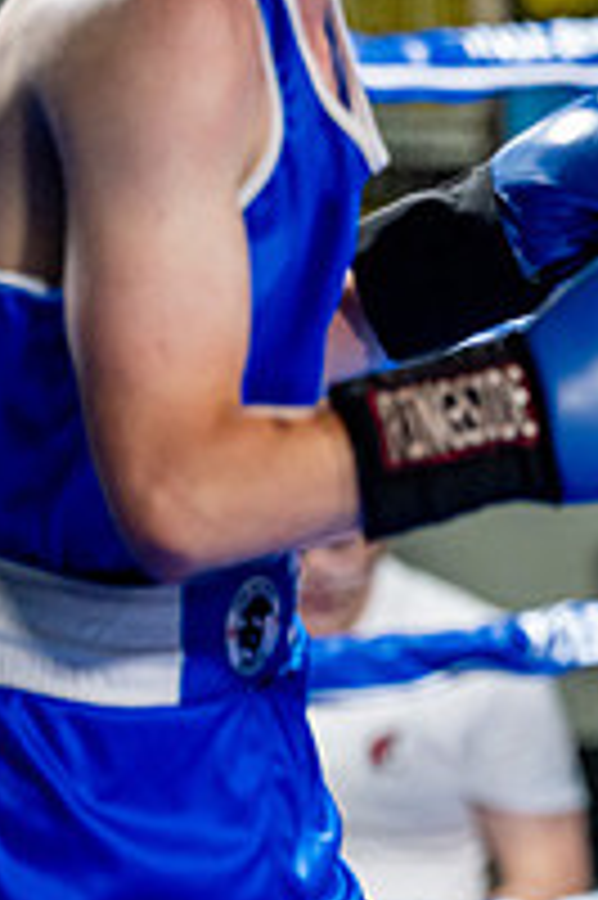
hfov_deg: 4.9
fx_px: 6888
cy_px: 340
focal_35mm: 276
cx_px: 1151
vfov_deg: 7.5
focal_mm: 95
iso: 4000
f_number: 2
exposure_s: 1/800
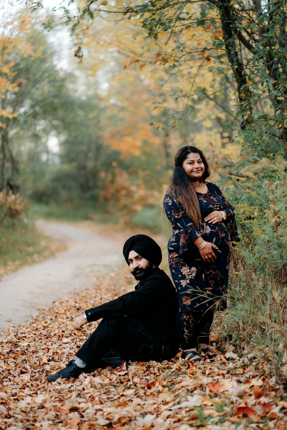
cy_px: 215
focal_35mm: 85
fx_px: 1015
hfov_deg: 16.1
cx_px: 144
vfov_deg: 23.9
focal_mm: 85
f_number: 1.8
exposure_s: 1/125
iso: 1250
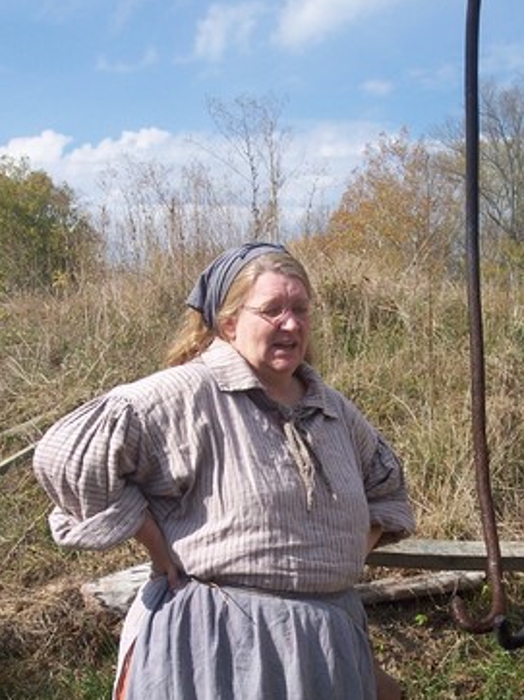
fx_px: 1394
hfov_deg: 21.3
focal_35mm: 69
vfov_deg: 28.2
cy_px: 396
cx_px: 261
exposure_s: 1/750
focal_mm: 8
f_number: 4
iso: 100
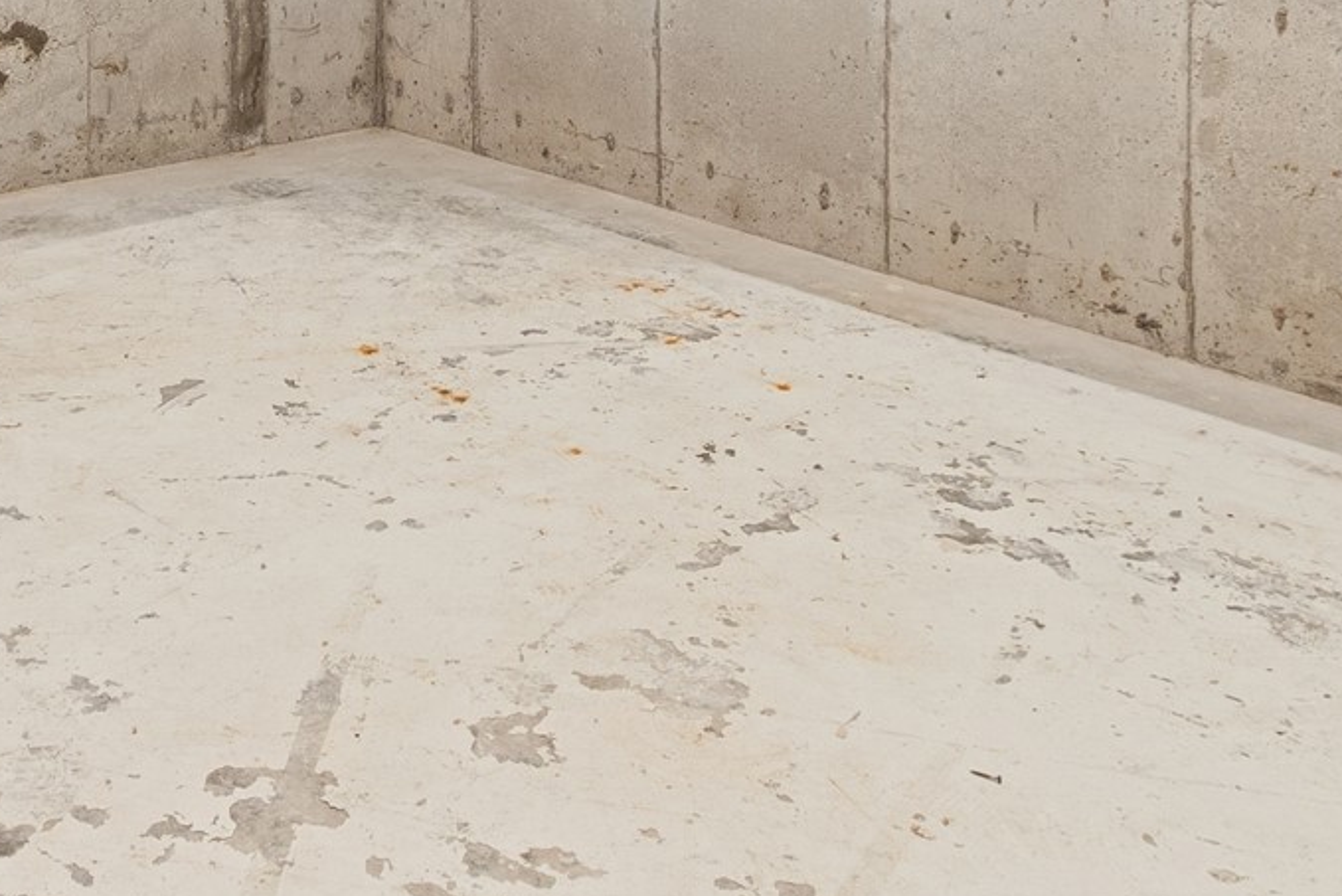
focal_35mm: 48
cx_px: 219
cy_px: -320
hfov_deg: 39.1
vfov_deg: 24.0
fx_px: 1790
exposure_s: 2
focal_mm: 10
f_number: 6.3
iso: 100
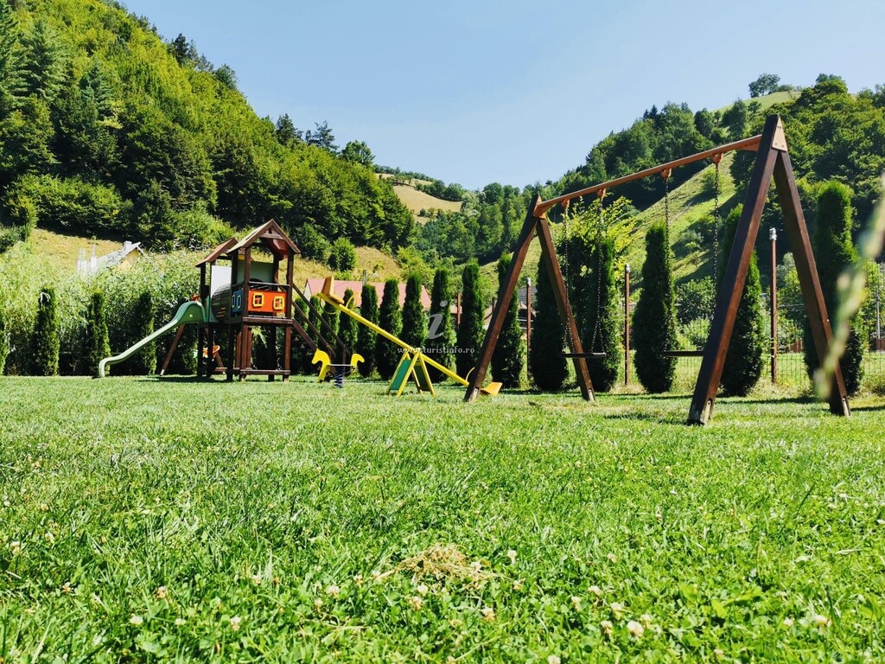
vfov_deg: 51.4
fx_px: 690
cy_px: 332
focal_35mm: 27
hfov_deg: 65.3
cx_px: 442
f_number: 1.6
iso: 50
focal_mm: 5.56
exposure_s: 1/3030
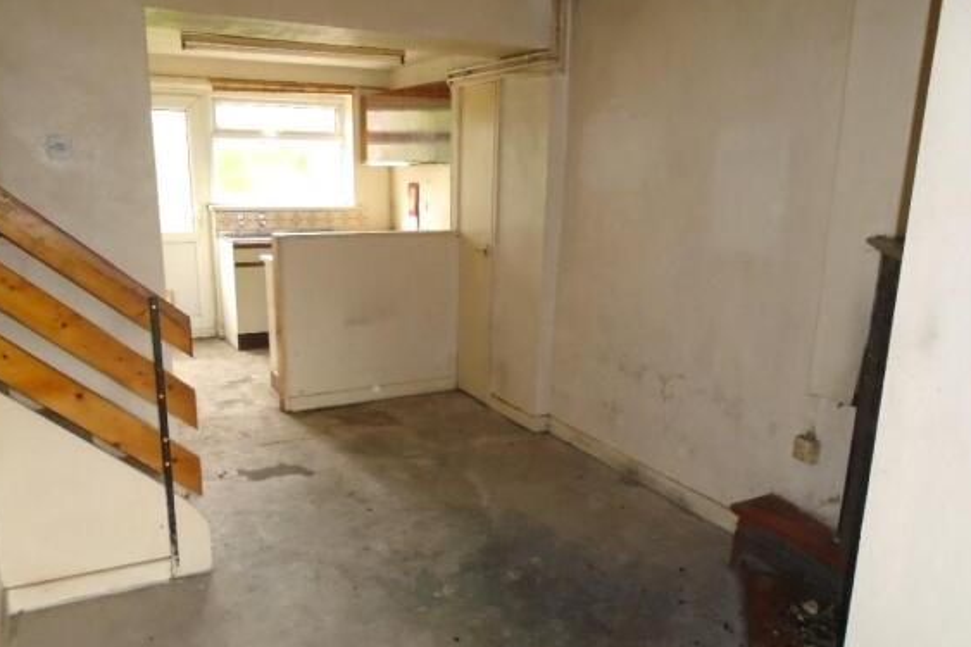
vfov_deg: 46.3
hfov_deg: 65.5
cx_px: 479
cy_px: 361
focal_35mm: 28
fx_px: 755
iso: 400
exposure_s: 1/30
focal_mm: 4.6
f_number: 3.2
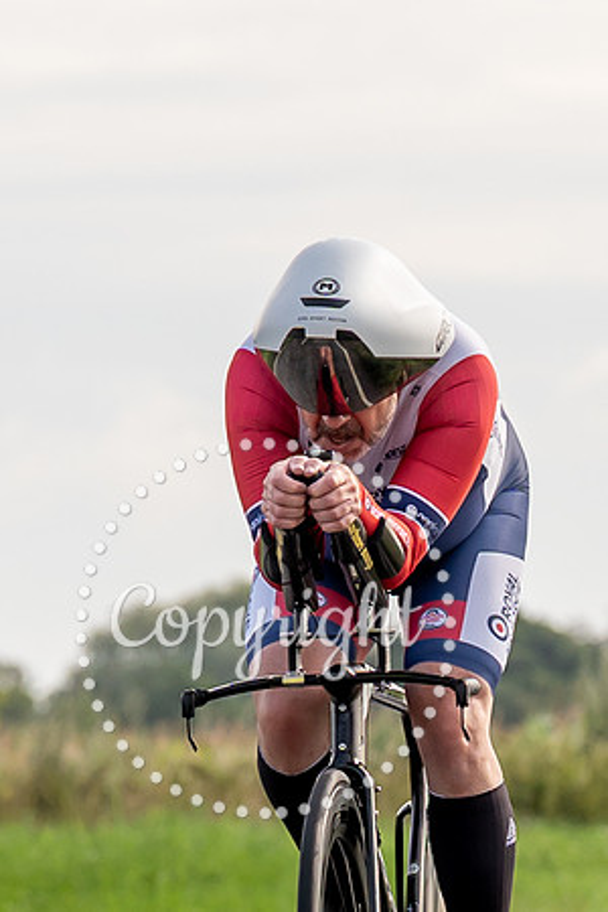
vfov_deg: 3.4
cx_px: 236
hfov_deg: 2.3
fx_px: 15288
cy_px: 805
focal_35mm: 604
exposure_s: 1/1000
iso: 160
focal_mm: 106
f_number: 4
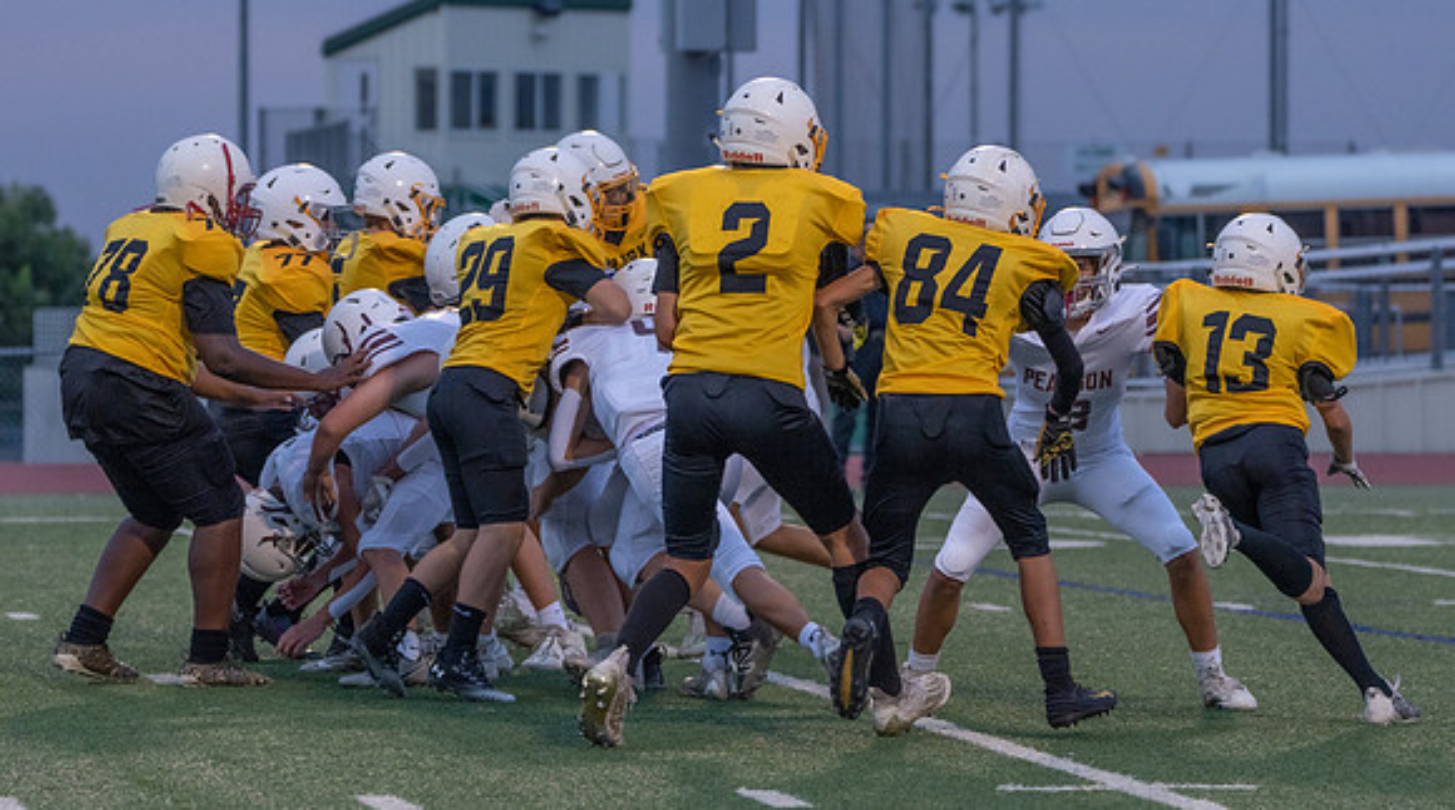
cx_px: 803
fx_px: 9089
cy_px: 412
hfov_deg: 9.2
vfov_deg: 5.1
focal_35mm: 236
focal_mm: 189
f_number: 5.6
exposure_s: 1/1000
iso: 3200
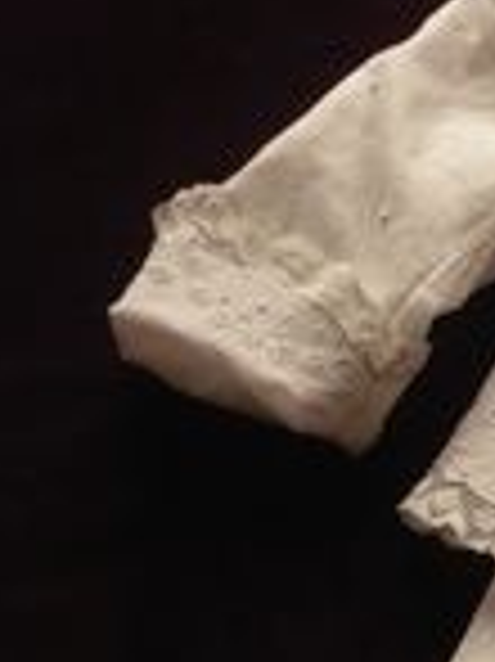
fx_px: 2005
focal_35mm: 105
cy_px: 491
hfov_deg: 12.8
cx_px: 882
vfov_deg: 18.6
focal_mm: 5.8
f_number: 2.8
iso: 400
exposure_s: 1/500
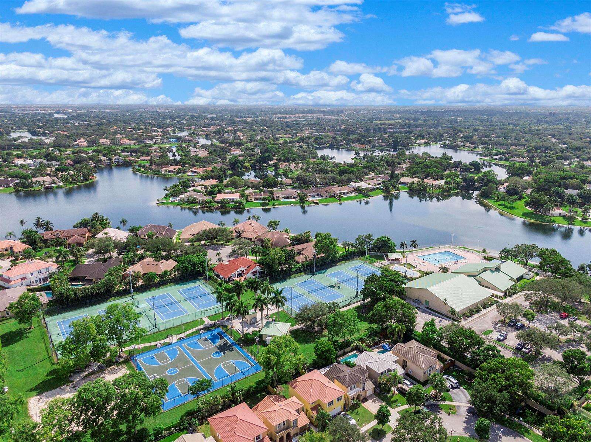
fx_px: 410
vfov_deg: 56.8
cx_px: 296
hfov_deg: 71.6
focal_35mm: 24
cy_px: 221
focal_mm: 4.39
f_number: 2.8
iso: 100
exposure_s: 1/2000
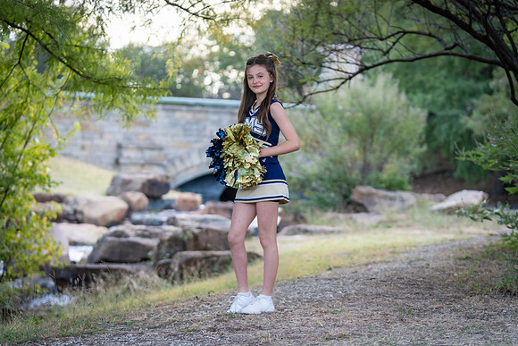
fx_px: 1252
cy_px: 173
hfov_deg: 23.4
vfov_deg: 15.7
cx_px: 259
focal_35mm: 87
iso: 320
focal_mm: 87
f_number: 2.8
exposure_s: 1/320
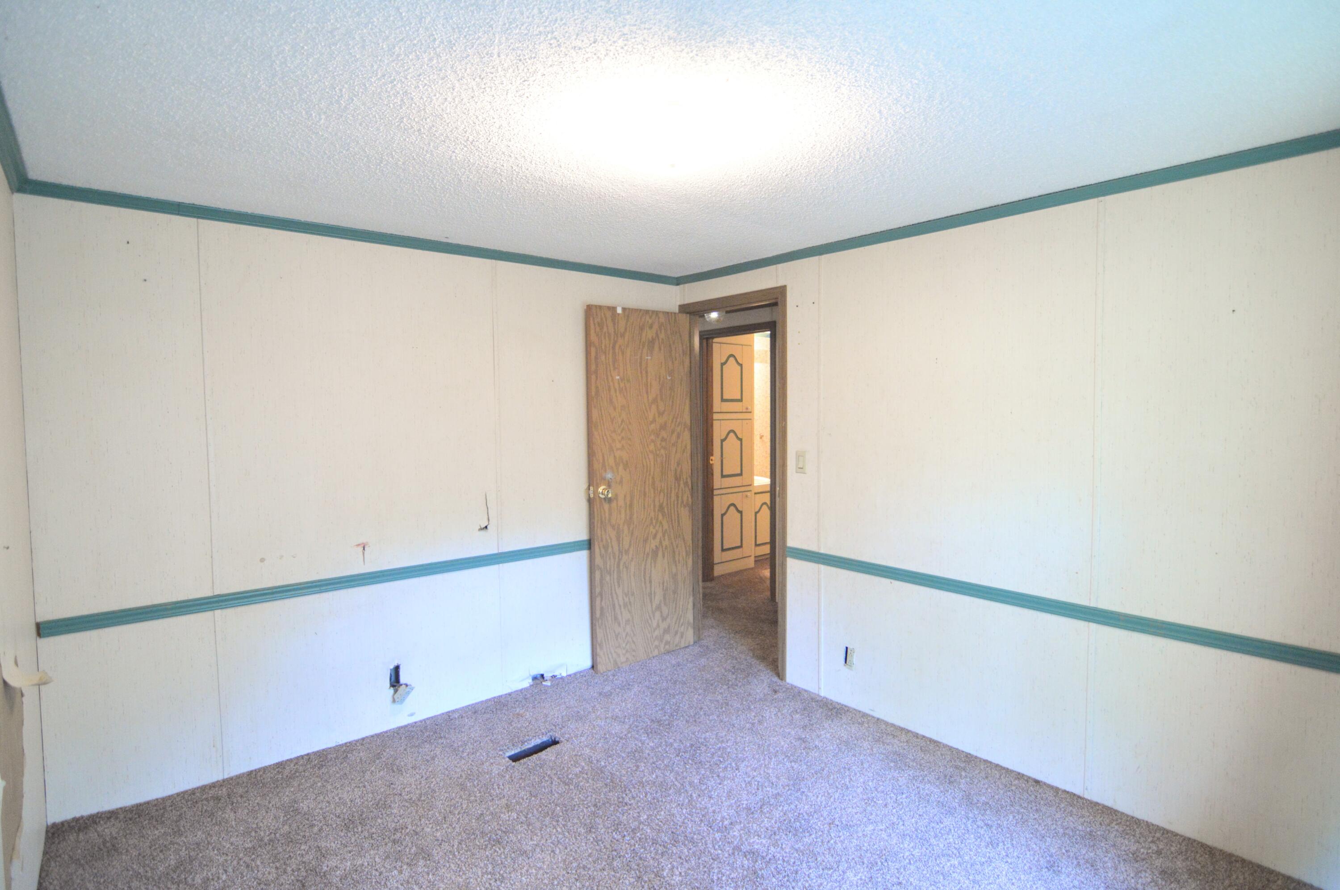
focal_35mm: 16
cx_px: 670
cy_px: 445
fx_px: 614
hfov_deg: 95.0
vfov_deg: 71.9
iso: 1100
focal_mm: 11
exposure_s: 1/60
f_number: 2.8
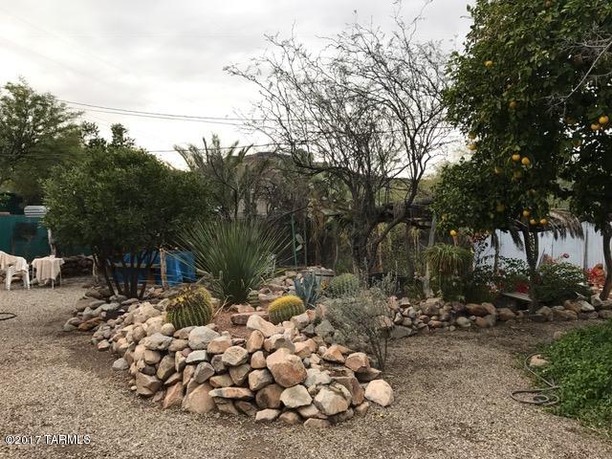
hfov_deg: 63.4
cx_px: 306
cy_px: 230
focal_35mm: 28
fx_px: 495
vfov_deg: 49.7
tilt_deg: -0.1
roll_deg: -0.8
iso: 25
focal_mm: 3.99
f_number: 1.8
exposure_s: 1/120
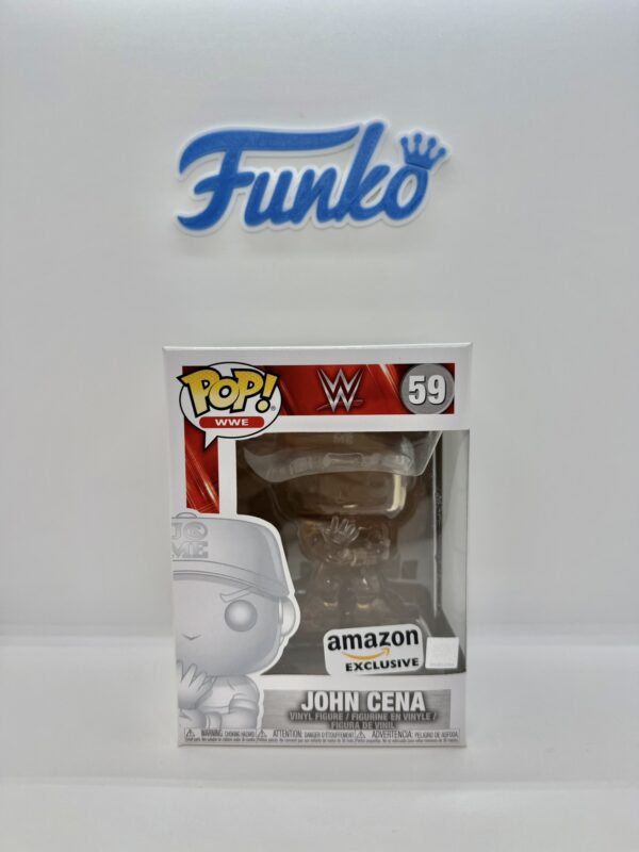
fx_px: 591
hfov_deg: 56.8
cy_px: 426
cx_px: 320
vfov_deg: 71.6
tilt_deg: -4.9
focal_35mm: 24
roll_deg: +1.2
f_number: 1.78
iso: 80
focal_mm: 6.76
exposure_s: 1/358
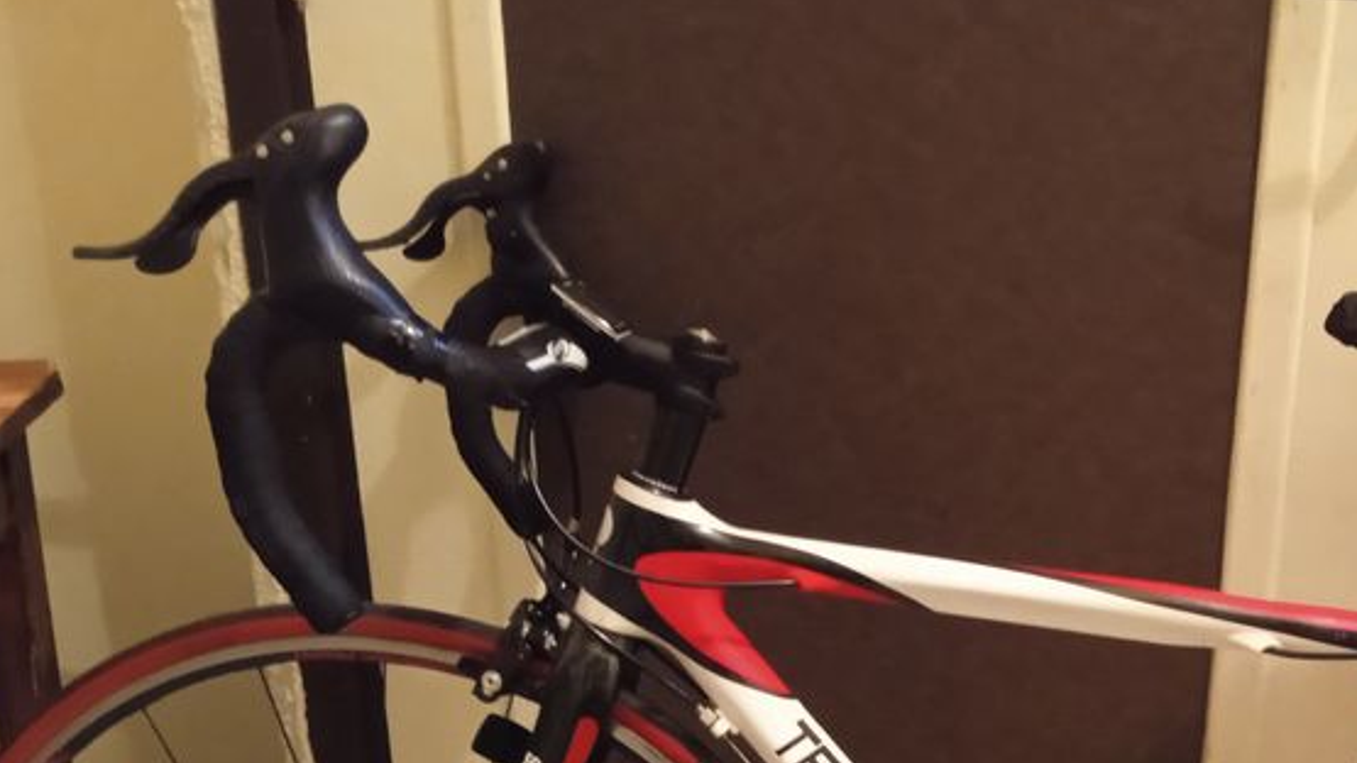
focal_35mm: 55
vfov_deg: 20.5
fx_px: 1979
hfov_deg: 36.6
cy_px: 902
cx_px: 1081
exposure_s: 1/10
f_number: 2.2
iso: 2473
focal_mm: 3.43
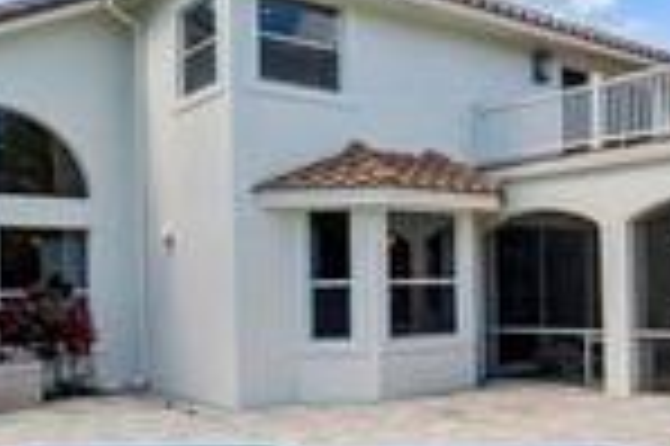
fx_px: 799
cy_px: 279
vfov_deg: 31.0
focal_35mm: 43
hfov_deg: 44.3
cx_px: 486
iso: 200
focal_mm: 16
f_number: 8
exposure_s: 1/500
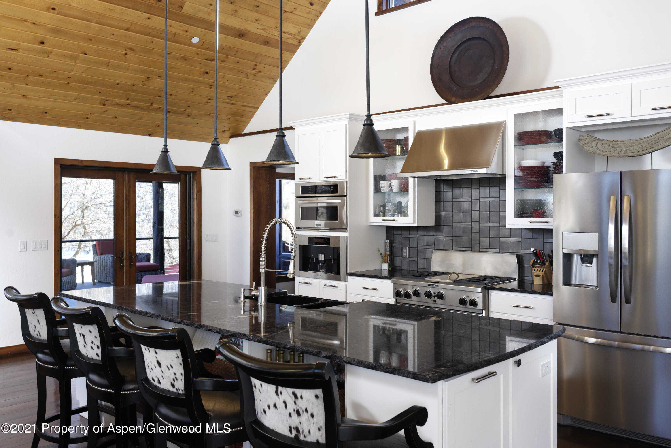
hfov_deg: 61.9
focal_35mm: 30
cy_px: 224
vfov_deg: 43.6
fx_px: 559
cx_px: 336
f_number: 7.1
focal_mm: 30
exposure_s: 1/200
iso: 640
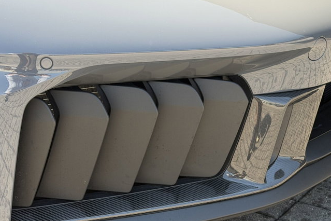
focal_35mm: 80
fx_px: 735
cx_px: 229
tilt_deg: -21.6
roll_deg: -2.1
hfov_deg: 25.2
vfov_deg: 17.0
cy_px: 143
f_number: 1.78
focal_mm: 6.76
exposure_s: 1/519
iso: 64
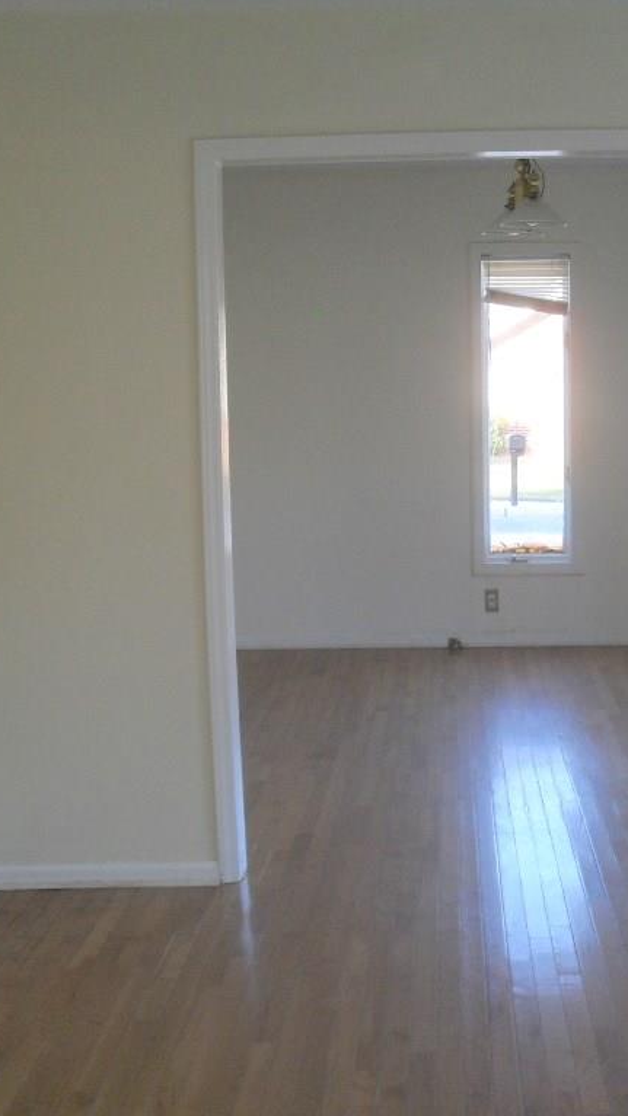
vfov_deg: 40.6
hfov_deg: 22.7
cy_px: 558
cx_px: 609
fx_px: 1509
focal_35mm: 51
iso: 100
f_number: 3.2
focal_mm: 6.3
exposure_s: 1/45
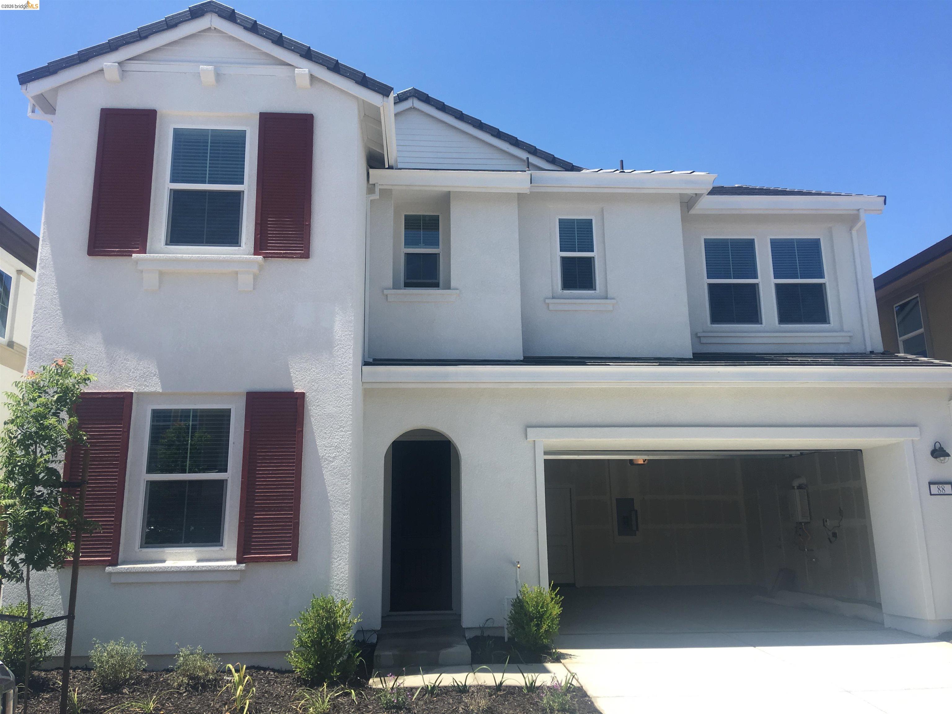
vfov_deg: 48.2
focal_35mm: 29
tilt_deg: +14.3
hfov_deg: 61.7
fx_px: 798
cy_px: 357
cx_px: 476
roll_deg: -0.3
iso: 25
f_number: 2.2
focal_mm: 4.15
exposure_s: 1/894
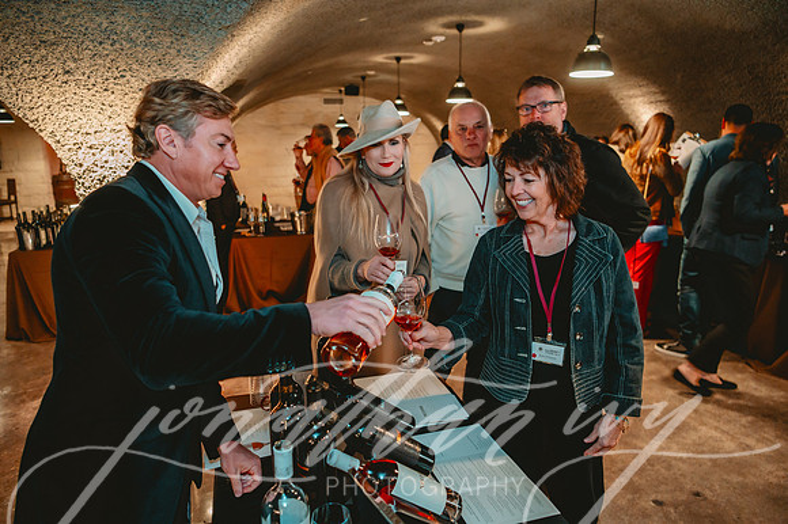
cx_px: 394
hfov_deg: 73.8
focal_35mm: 24
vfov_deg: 53.1
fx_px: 525
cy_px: 262
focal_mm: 24
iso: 4000
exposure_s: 1/60
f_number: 2.8
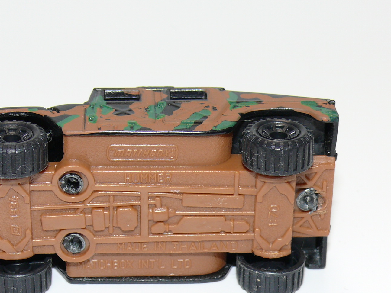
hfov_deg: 17.1
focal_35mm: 115
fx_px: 1299
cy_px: 180
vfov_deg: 12.9
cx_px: 165
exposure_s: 1/30
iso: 100
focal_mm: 12.7
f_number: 4
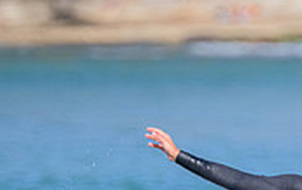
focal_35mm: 2696
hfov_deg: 0.8
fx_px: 22225
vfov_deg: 0.5
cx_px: 373
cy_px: 312
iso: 1600
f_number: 11
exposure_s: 1/2000
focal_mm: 800
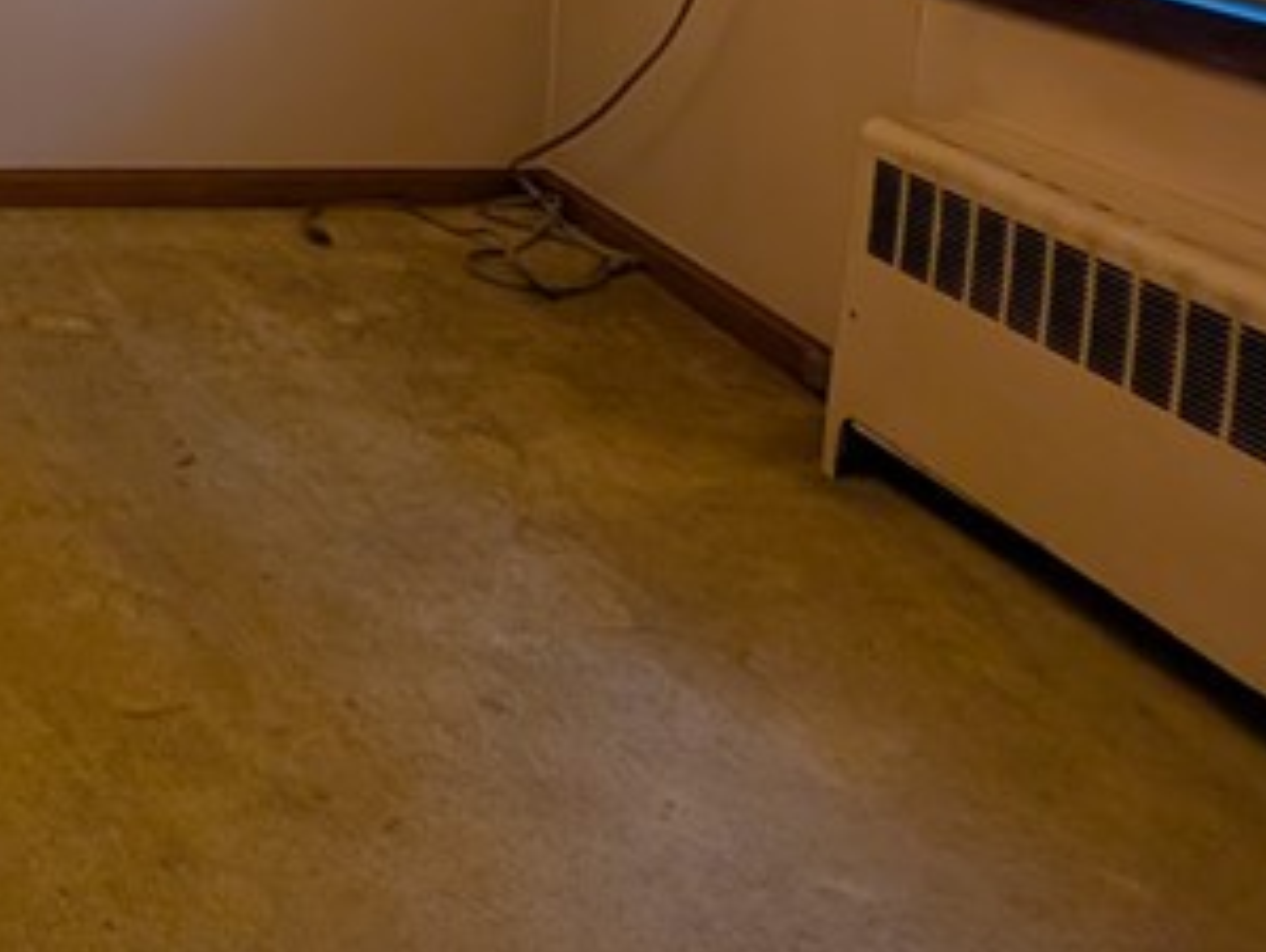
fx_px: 1501
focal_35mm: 41
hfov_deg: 33.8
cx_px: -358
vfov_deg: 30.1
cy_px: -190
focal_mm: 2.23
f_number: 1.95
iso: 63
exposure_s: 1/40
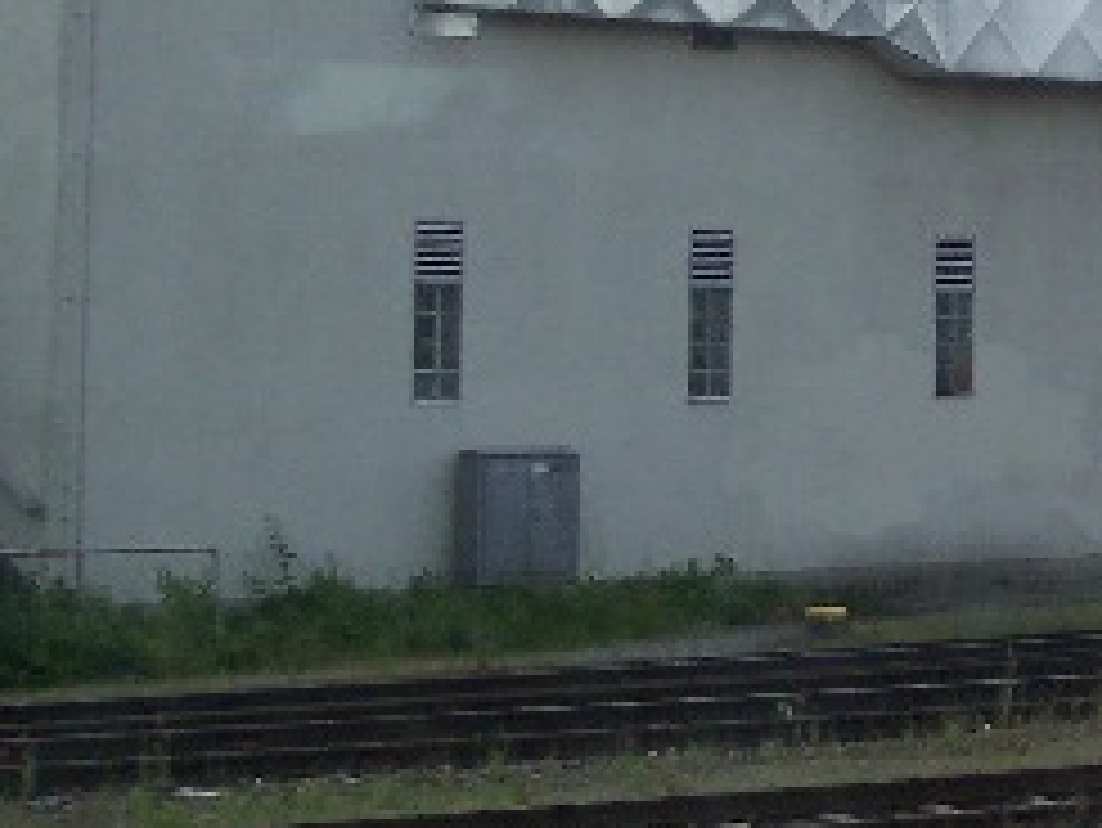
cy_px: -63
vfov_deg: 11.8
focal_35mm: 124
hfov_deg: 15.1
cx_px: 1457
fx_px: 3949
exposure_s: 1/500
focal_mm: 8
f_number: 2.8
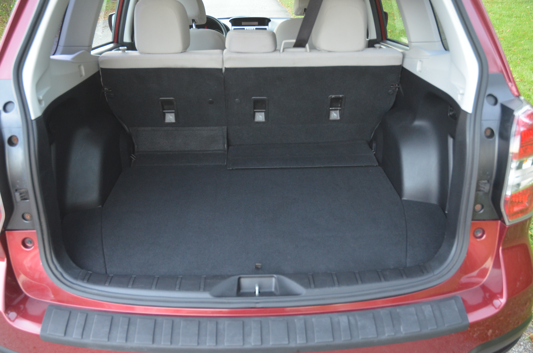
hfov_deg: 53.2
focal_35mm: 36
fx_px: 532
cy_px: 176
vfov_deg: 36.7
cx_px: 266
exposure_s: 1/30
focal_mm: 24
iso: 1250
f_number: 3.8
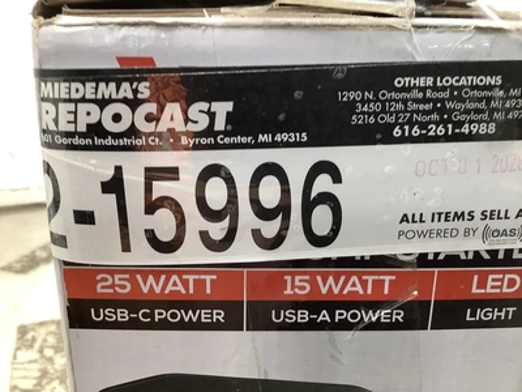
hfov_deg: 58.4
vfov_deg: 45.4
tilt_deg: -21.3
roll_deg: -0.7
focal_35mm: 31
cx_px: 261
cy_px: 196
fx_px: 467
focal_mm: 3.3
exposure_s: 1/50
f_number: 2.4
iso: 100
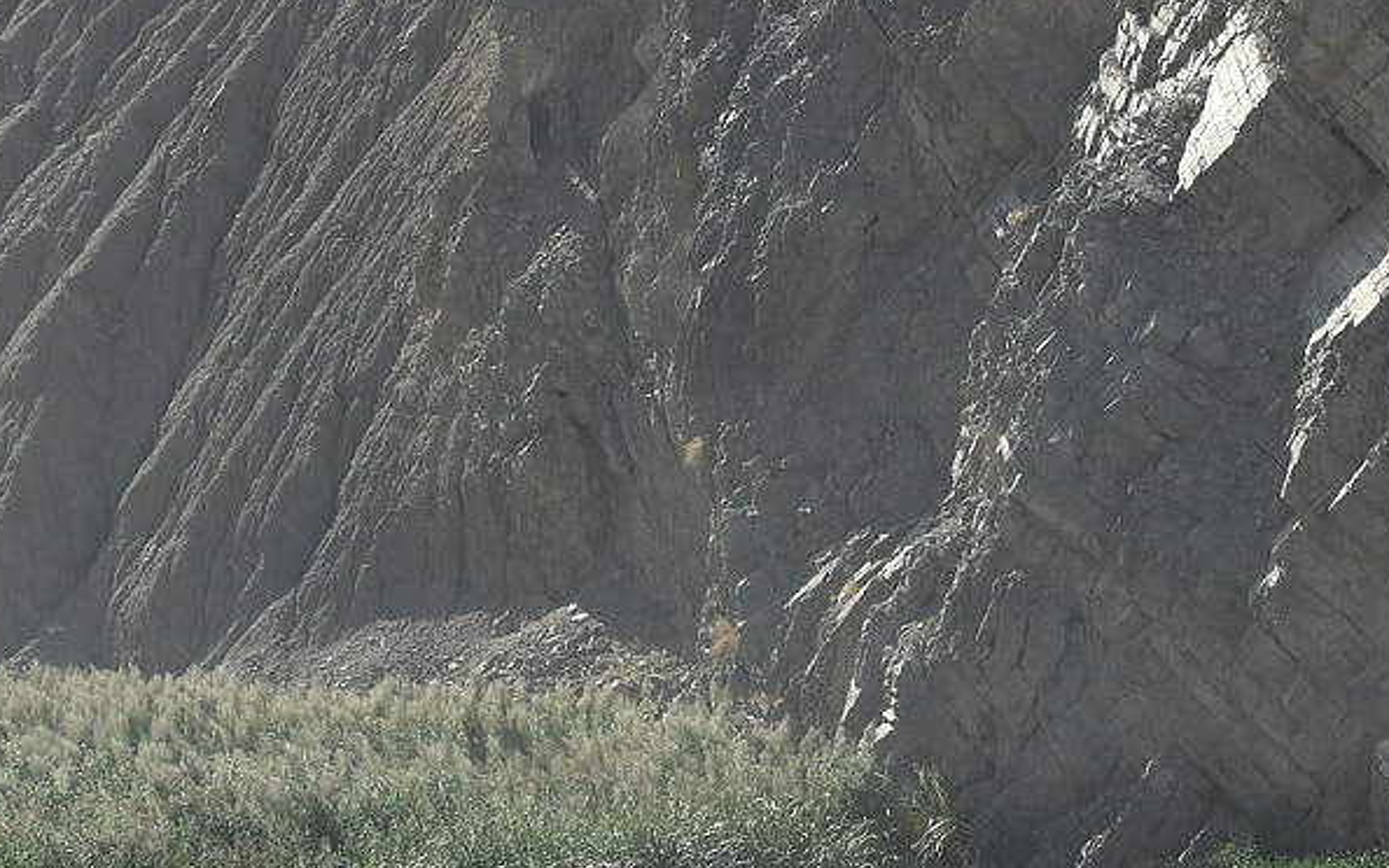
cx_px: 712
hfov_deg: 9.3
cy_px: 303
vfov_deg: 5.8
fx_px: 8570
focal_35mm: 226
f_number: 5.6
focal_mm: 55
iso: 400
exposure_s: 1/1250
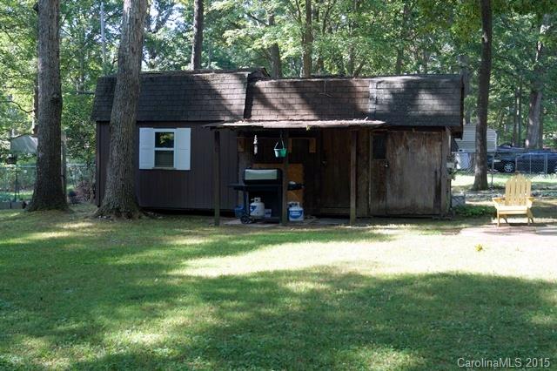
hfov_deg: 46.4
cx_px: 278
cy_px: 186
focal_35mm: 42
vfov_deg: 31.9
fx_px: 649
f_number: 8
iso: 320
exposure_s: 1/60
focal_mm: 28
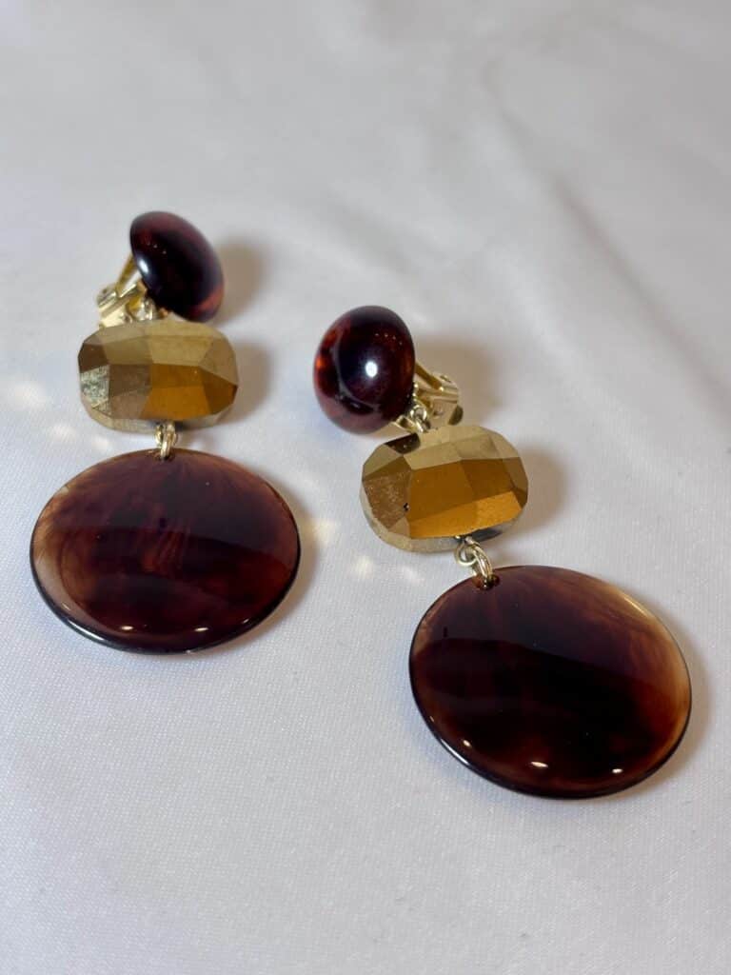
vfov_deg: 36.8
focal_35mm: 52
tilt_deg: -46.8
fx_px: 1464
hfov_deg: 28.0
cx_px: 366
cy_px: 488
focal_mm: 5.96
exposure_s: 1/100
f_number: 1.6
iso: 25
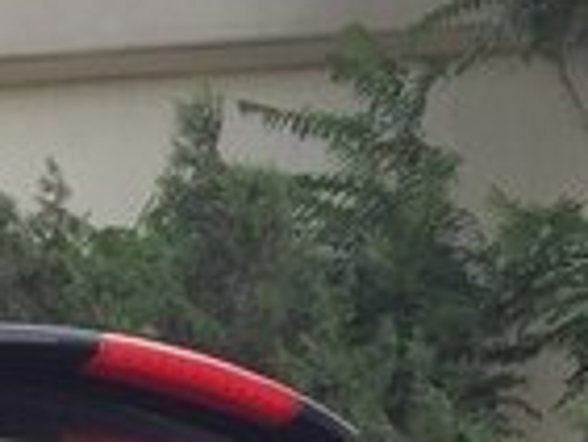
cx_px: -434
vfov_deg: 10.0
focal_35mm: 136
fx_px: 2312
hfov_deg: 13.2
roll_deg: -3.9
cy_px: 940
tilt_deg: +1.7
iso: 32
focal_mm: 4.15
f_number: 2.2
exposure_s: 1/299
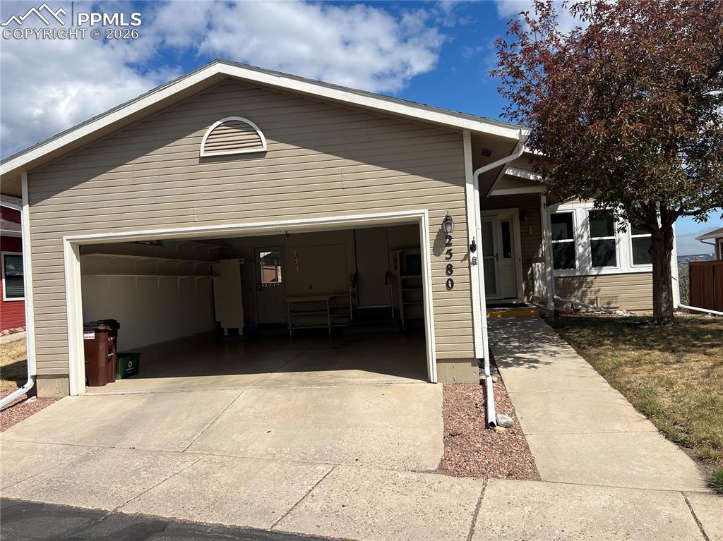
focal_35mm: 26
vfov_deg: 53.0
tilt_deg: +2.1
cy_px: 270
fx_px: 543
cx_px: 362
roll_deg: +3.8
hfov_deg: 67.3
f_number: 1.5
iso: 50
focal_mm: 5.7
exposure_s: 1/5587
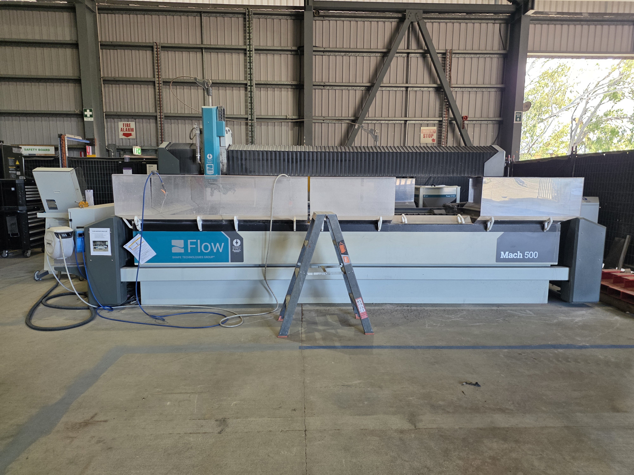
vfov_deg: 58.9
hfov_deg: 73.9
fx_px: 421
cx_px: 317
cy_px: 238
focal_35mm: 23
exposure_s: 1/180
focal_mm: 6.25
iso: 200
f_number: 1.7
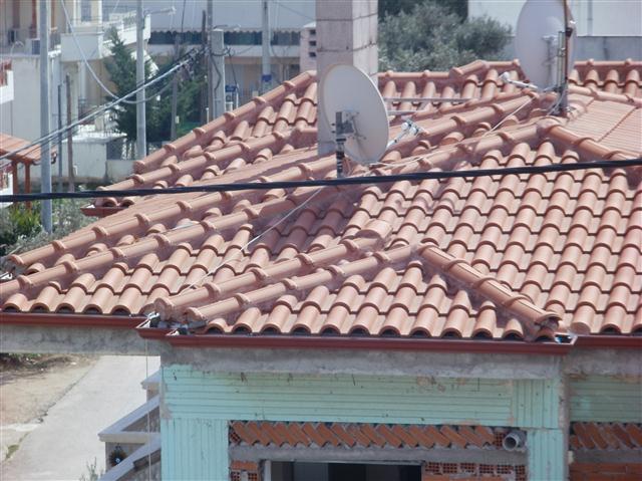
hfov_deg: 11.0
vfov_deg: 8.2
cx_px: 321
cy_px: 240
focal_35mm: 180
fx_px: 3336
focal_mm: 31.5
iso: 100
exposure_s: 1/400
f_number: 5.6
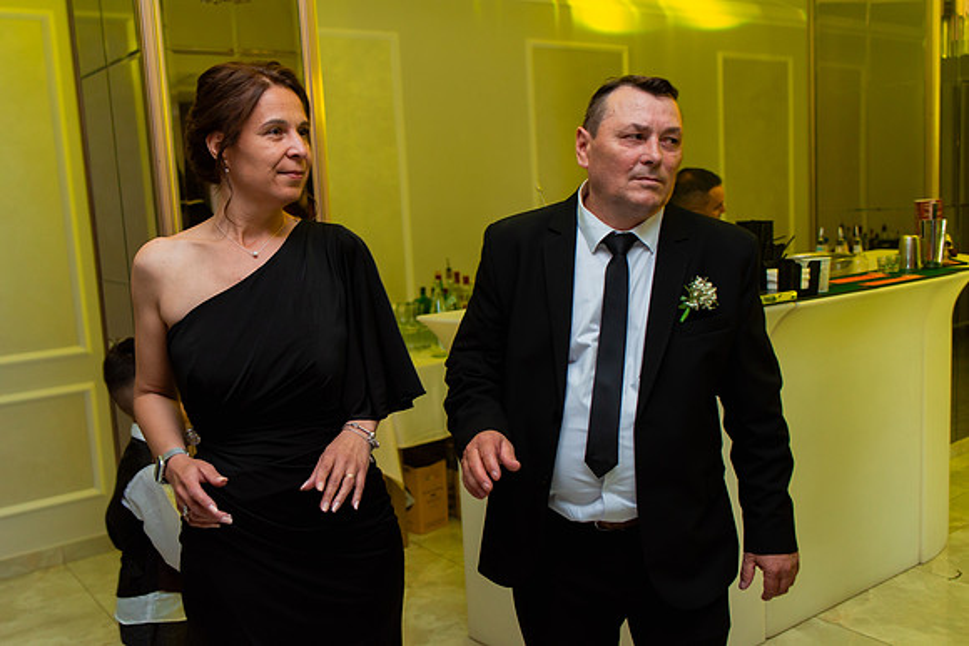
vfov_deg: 37.9
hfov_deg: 54.4
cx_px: 484
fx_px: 942
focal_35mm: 35
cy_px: 323
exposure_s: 1/200
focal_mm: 35
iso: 1250
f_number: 3.2
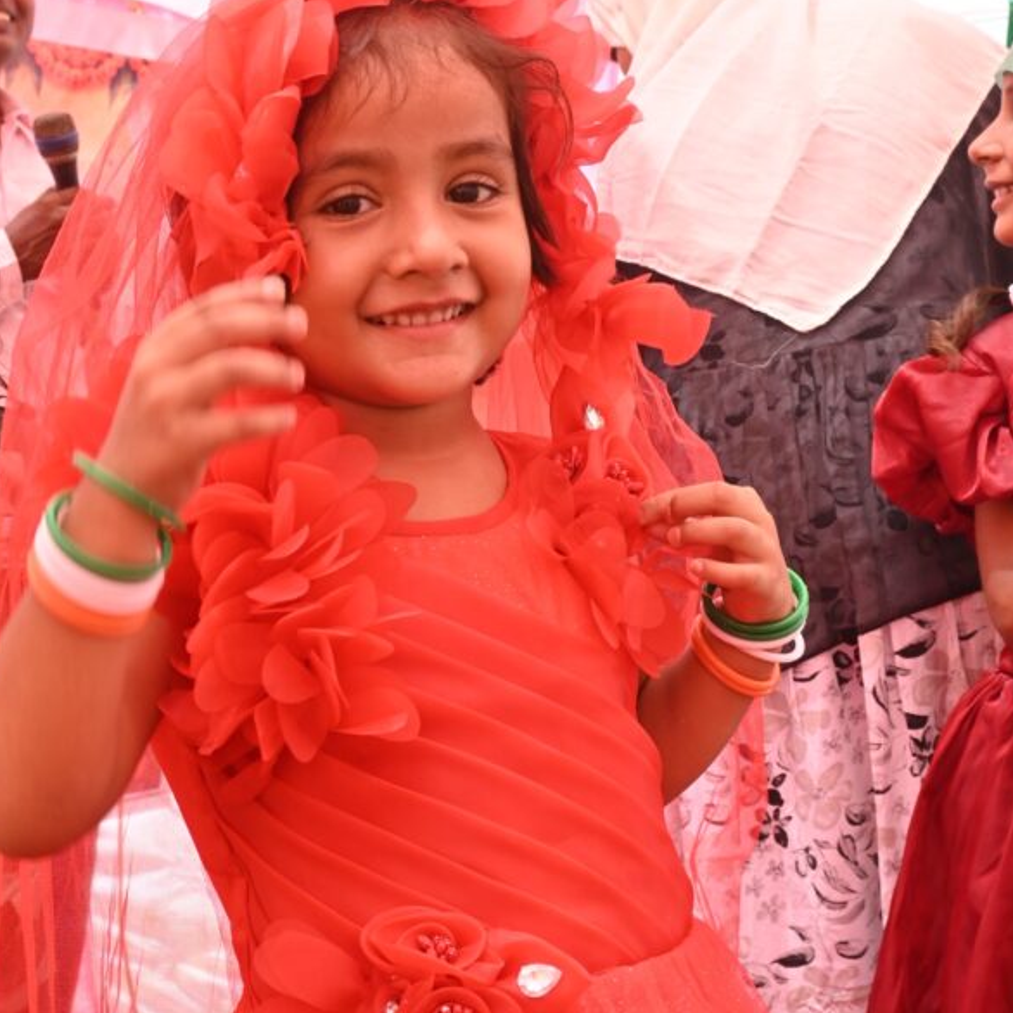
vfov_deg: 30.7
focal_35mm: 56
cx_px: 431
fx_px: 1846
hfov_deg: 30.6
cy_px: 570
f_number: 8
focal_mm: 25
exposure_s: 1/125
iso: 320
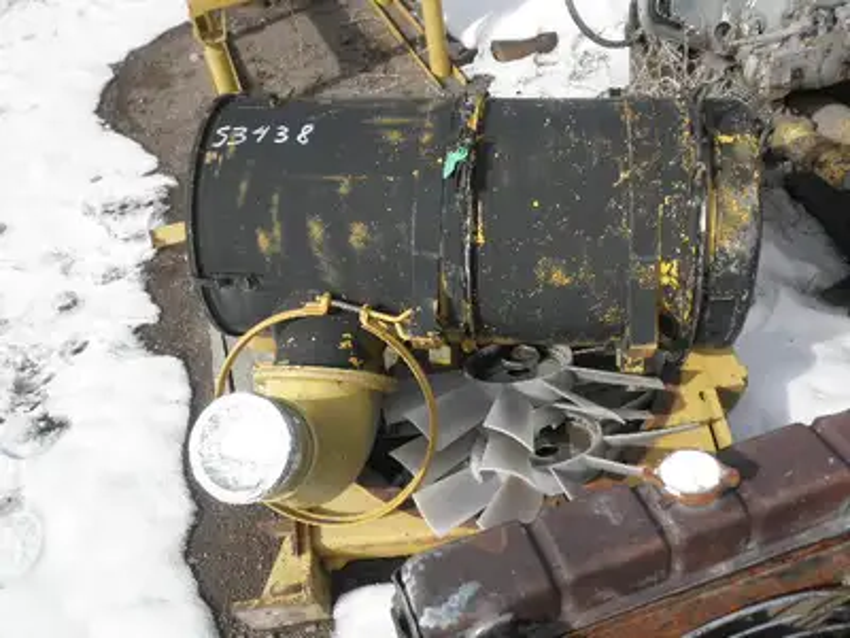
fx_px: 859
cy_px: 319
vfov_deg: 40.7
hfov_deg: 52.6
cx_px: 425
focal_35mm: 35
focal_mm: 6.1
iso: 64
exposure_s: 1/80
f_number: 9.1
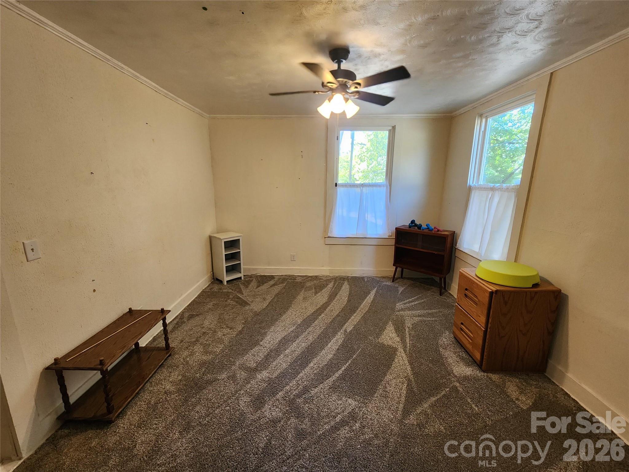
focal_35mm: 13
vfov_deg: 89.9
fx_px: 236
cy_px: 236
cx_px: 314
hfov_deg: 106.2
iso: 250
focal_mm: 2.2
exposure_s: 1/60
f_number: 2.2
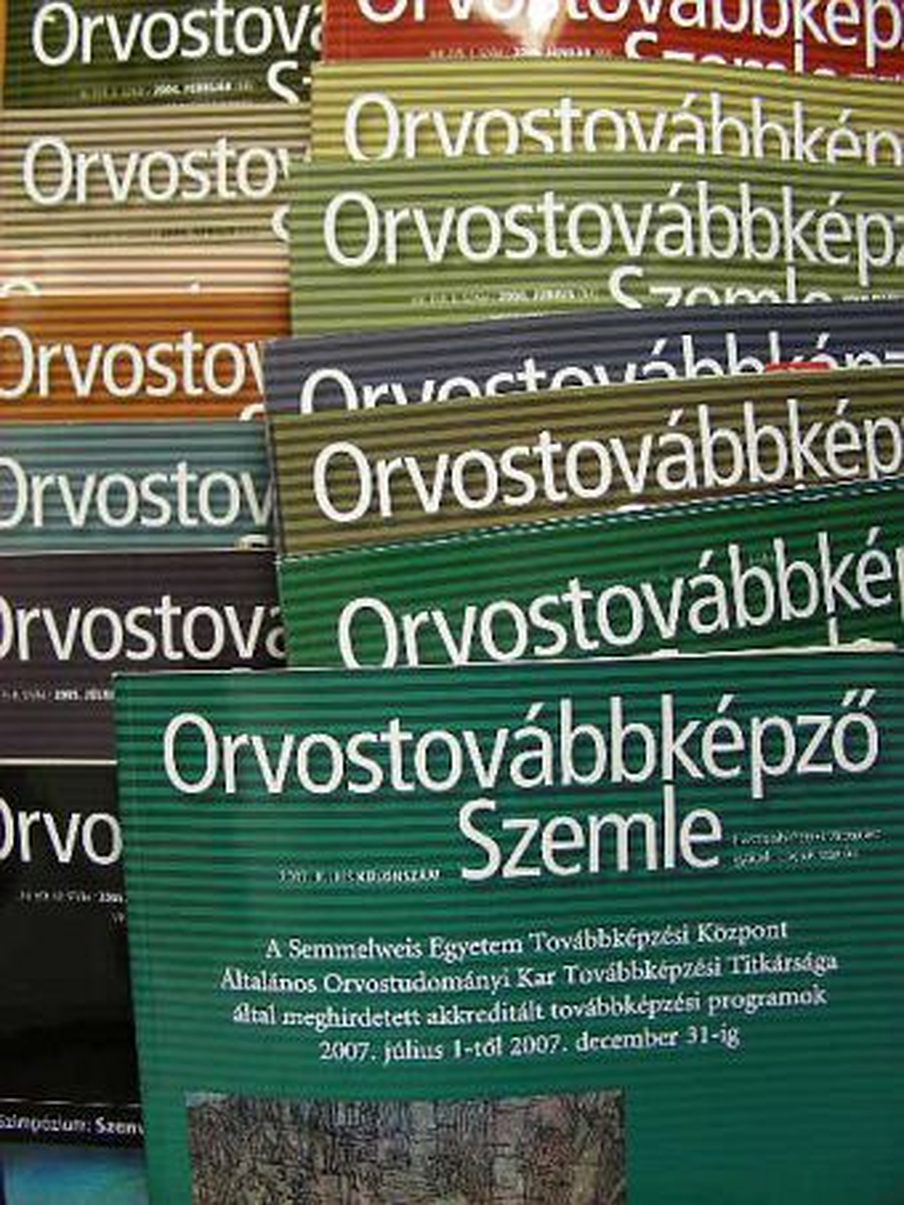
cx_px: 452
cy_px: 602
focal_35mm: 38
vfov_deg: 49.0
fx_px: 1323
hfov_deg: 37.7
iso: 112
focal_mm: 6.3
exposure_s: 1/30
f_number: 3.5
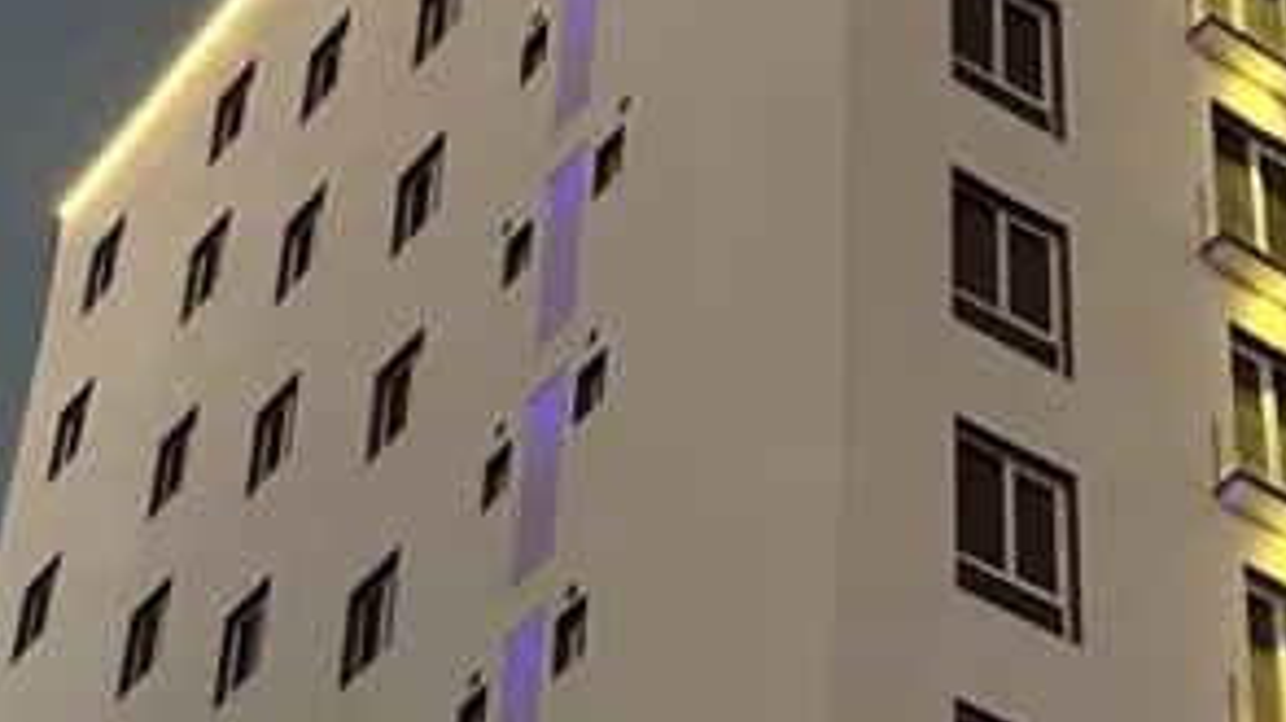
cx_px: 1045
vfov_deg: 20.4
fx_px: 1943
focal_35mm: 57
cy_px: 726
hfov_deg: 35.3
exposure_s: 1/33
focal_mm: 6.86
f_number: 1.78
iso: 1000
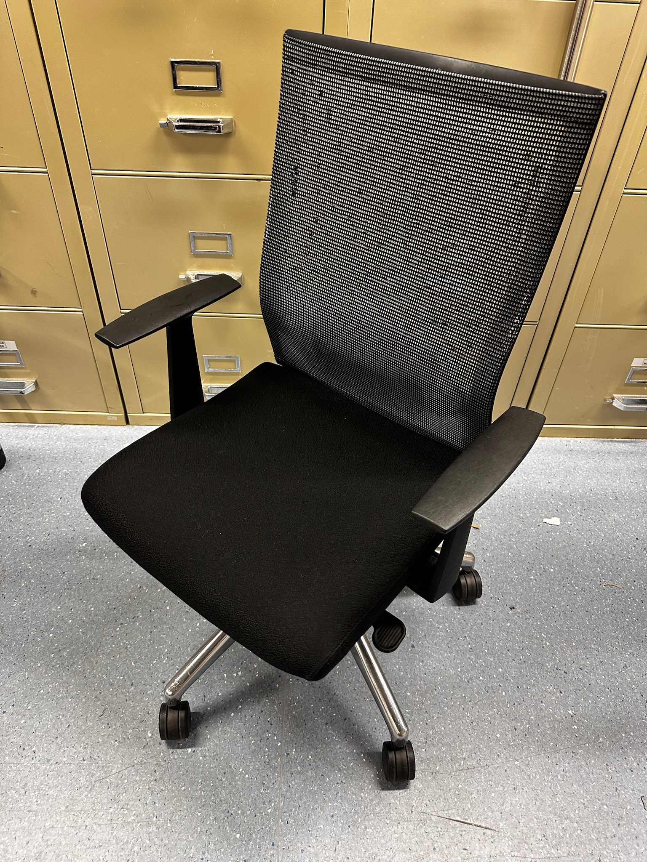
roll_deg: -2.5
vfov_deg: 71.6
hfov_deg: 56.8
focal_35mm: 24
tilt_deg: -42.2
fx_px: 598
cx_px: 324
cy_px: 431
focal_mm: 6.86
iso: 200
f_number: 1.78
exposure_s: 1/50
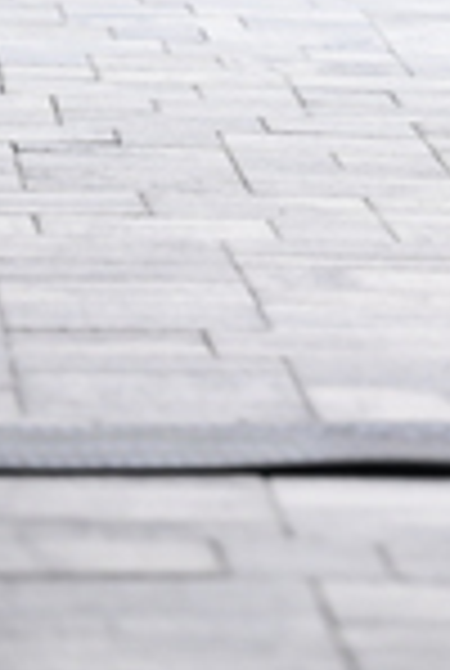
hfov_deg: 2.6
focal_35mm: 534
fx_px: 9966
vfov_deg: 3.8
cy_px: -315
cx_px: 637
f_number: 2.8
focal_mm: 145
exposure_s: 1/1250
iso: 1250
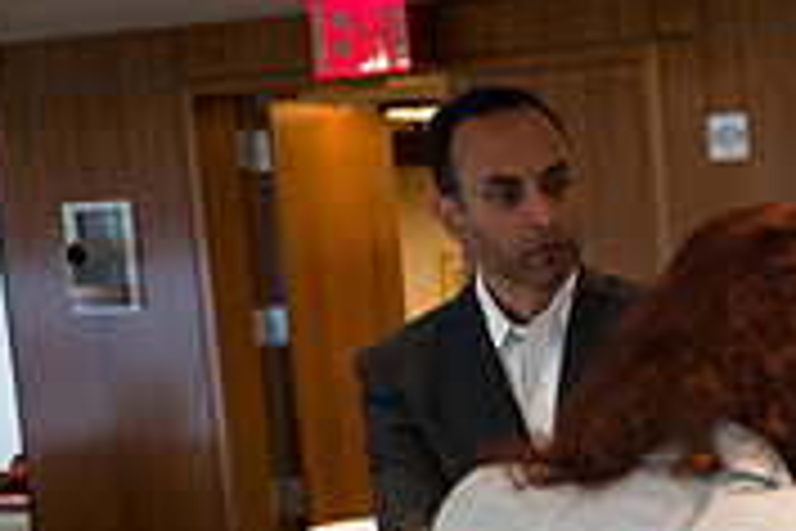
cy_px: 747
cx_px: 1205
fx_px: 2321
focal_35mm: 105
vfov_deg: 12.5
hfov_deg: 17.4
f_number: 3.2
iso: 640
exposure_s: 1/250
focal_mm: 32
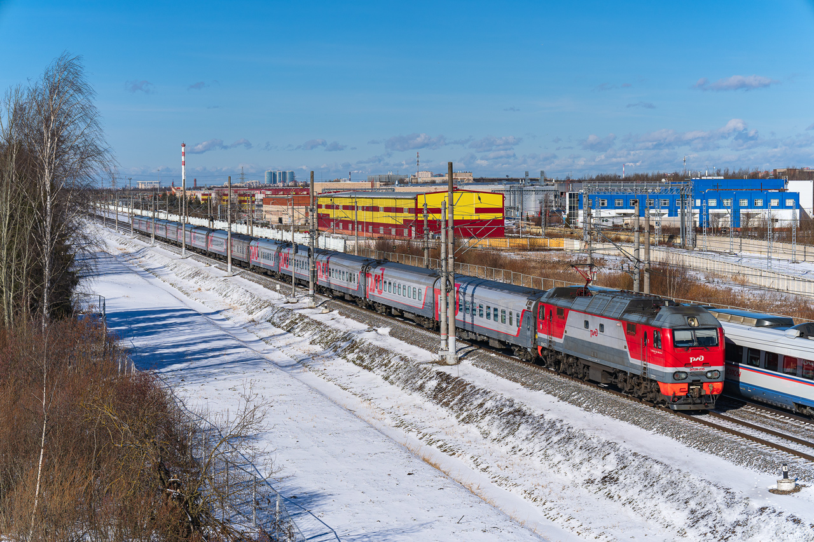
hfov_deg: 27.0
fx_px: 1695
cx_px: 407
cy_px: 271
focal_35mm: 75
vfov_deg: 18.2
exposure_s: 1/1000
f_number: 9
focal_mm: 75
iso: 100
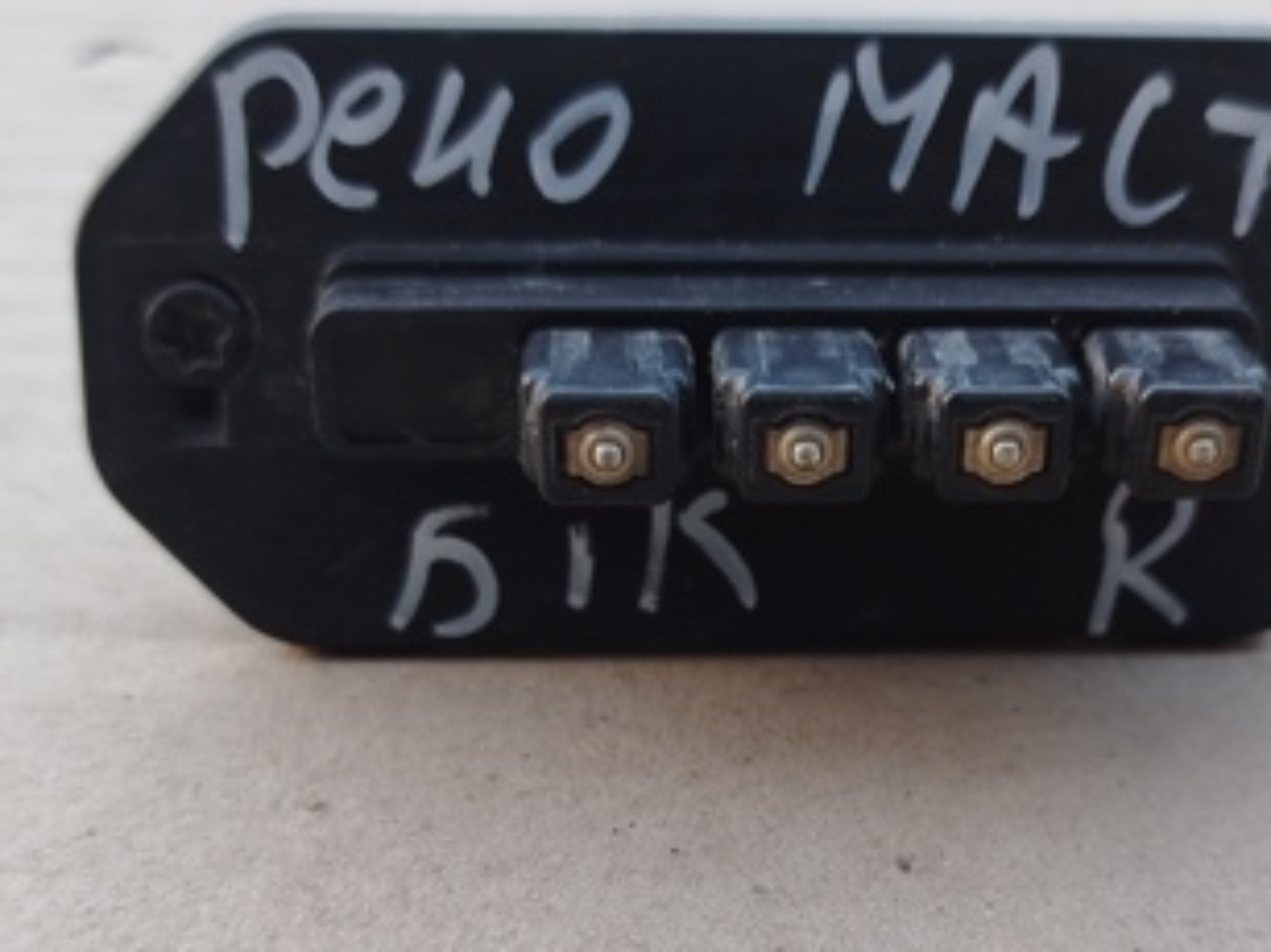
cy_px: 712
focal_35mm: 50
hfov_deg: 38.0
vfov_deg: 28.7
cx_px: 795
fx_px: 1835
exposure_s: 1/100
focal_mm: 5.31
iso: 80
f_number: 1.7
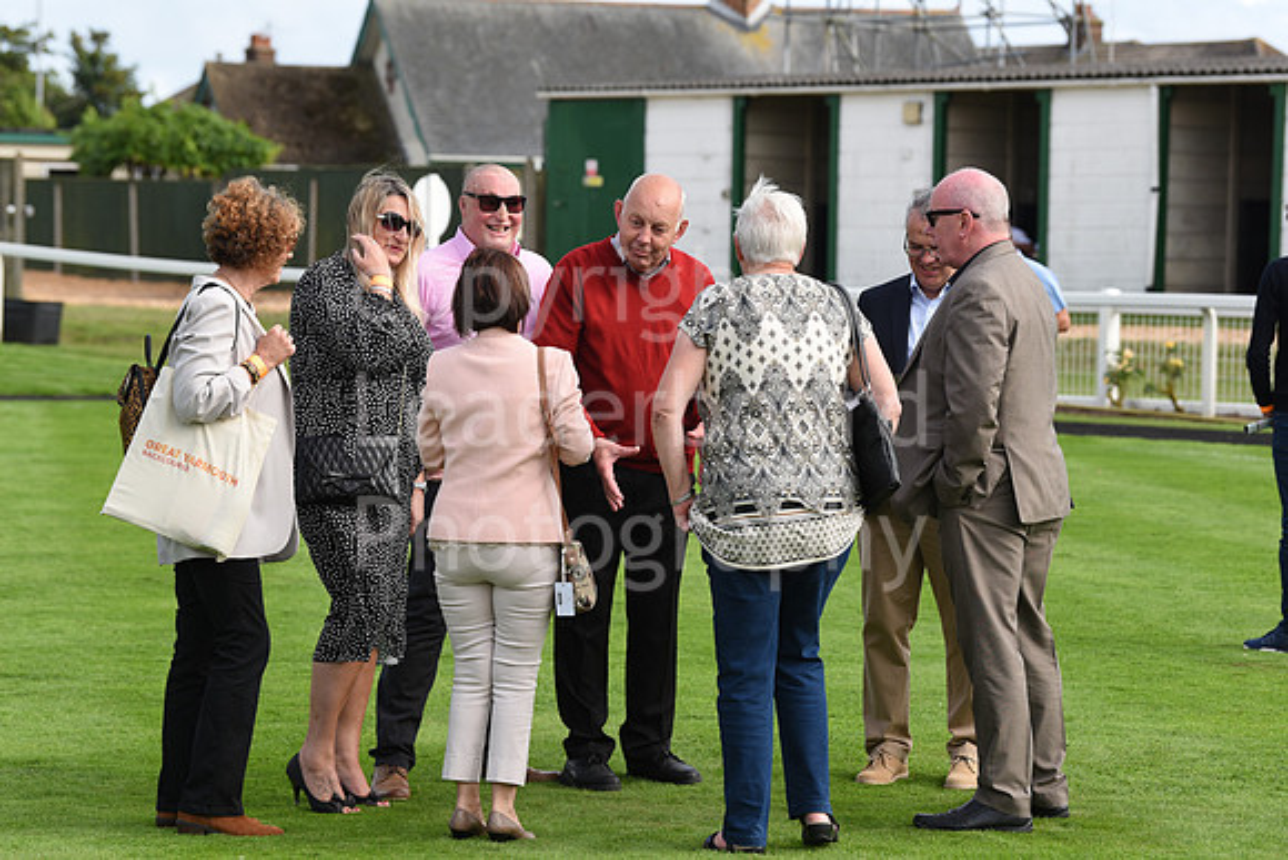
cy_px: 430
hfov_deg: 15.8
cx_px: 644
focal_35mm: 130
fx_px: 4652
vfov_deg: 10.6
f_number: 5.6
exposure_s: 1/1000
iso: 400
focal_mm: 130
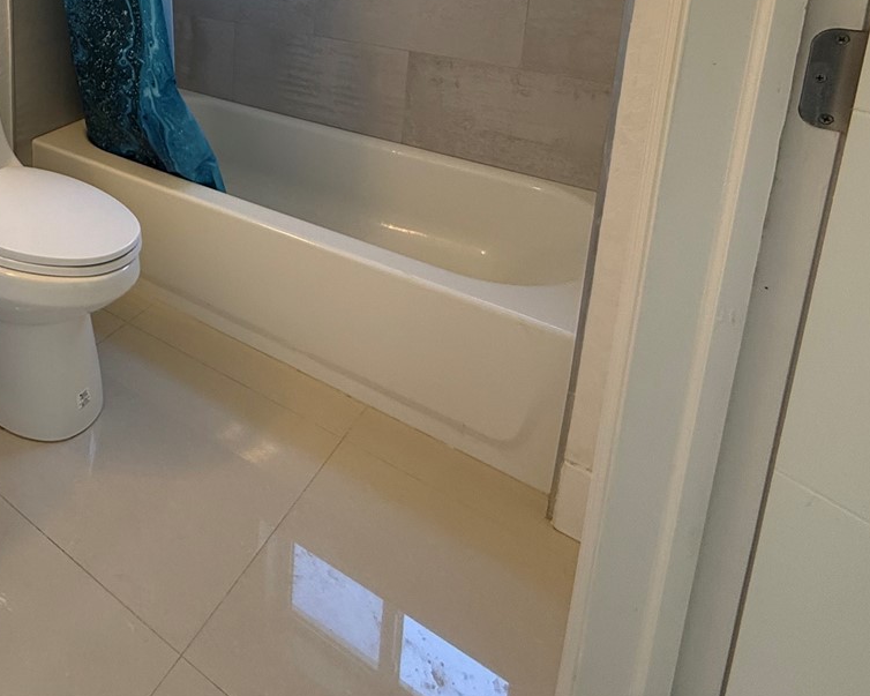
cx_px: 75
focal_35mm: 29
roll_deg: +0.1
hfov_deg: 52.5
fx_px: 747
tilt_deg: -12.1
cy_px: 10
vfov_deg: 43.3
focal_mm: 2.22
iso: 160
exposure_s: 1/120
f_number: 2.2
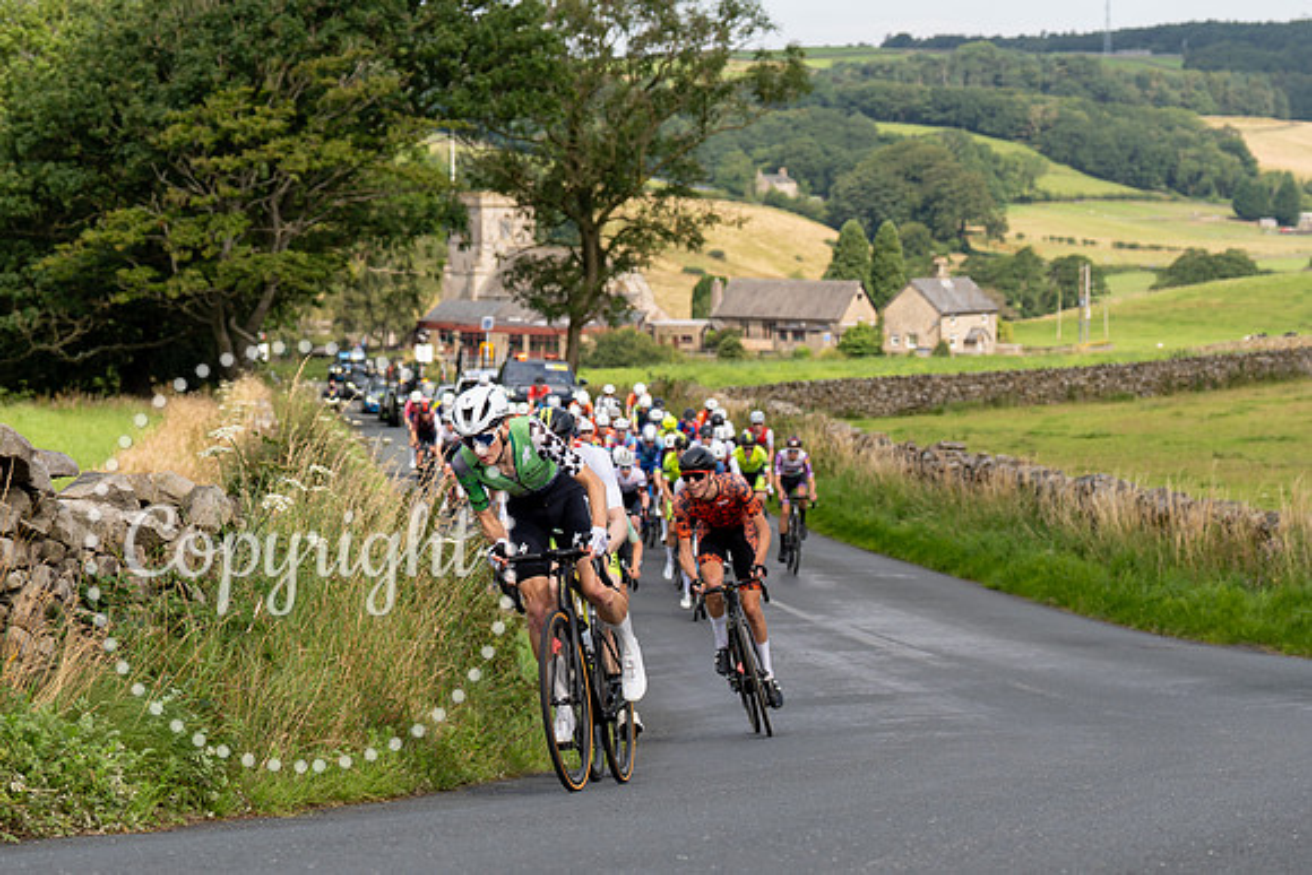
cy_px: 363
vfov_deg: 12.5
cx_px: 621
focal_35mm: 110
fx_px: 4007
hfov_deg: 18.6
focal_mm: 70
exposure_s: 1/1000
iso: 100
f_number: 4
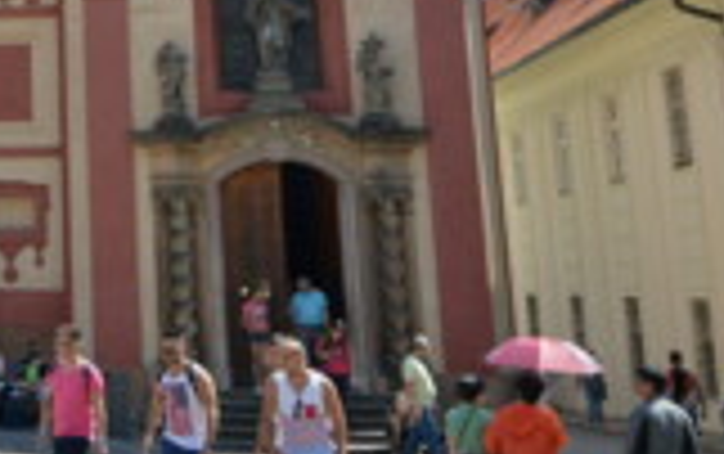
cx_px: -229
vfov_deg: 16.2
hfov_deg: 23.5
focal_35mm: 77
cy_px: -112
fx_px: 1521
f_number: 4
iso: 160
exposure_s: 1/640
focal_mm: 10
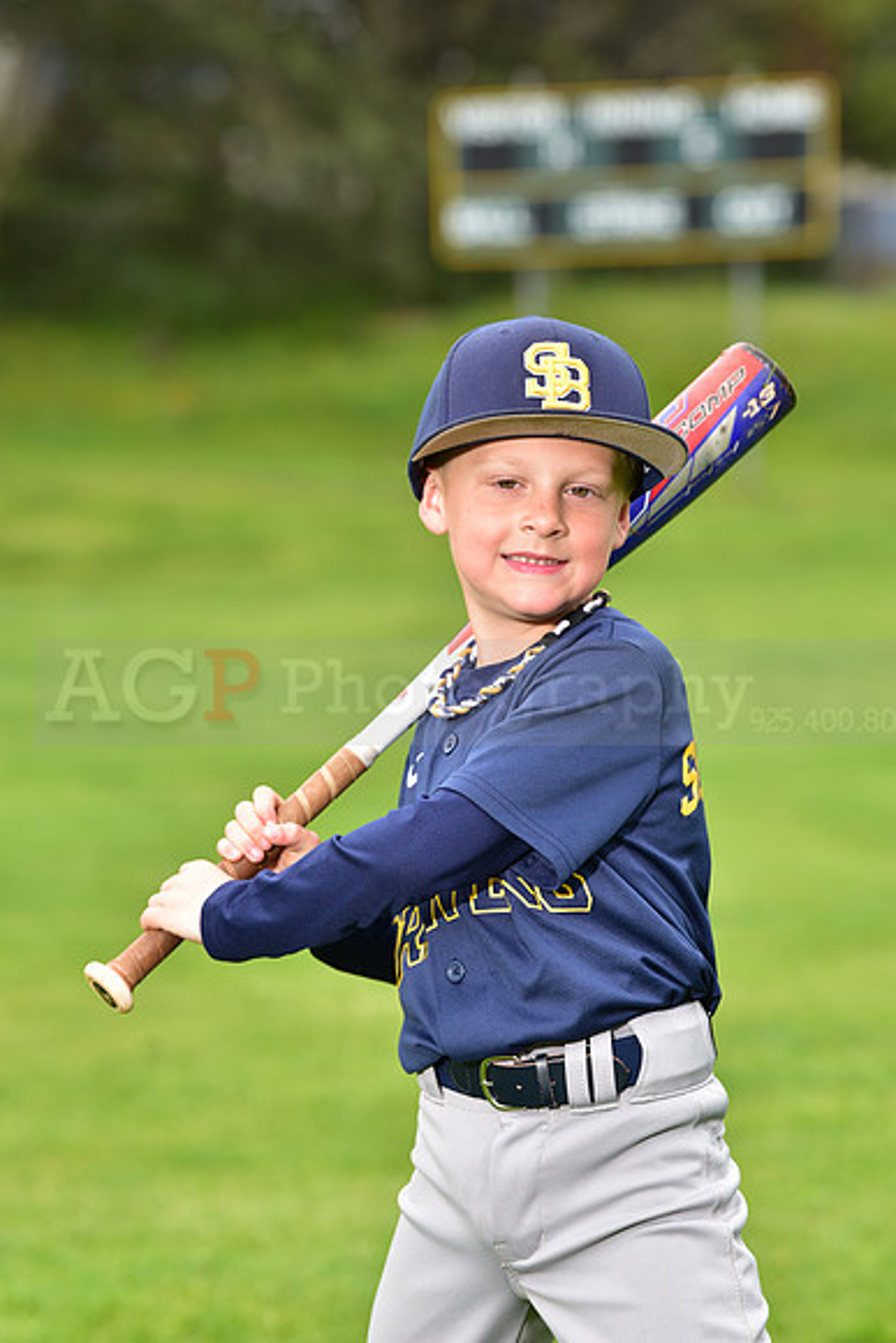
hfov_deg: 8.9
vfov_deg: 13.2
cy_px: 672
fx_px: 5783
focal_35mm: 155
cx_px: 448
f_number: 5.6
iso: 400
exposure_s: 1/250
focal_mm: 155
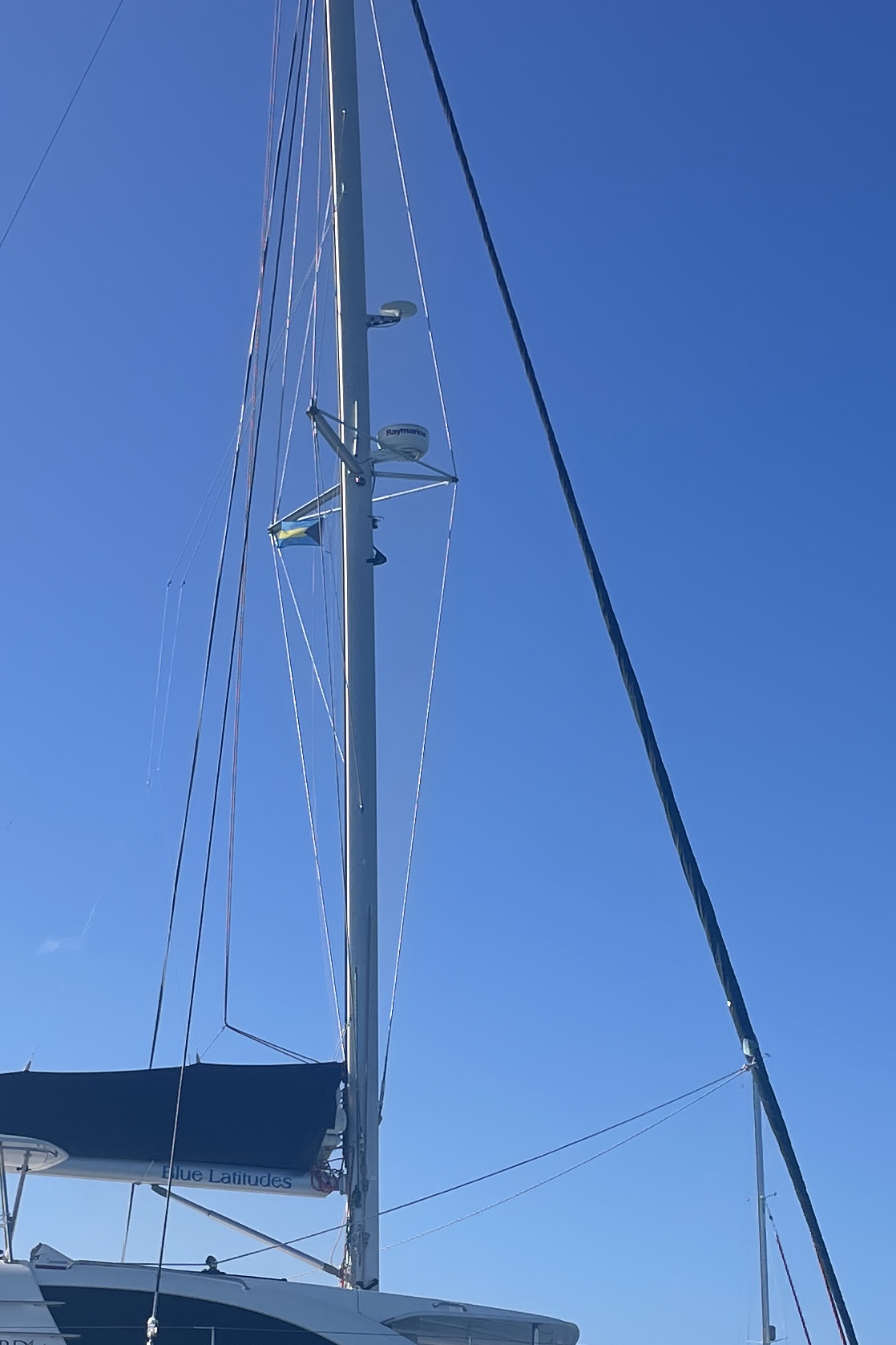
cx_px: 296
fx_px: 2426
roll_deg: -0.8
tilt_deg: +16.6
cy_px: 797
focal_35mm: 65
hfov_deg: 20.8
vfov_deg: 30.9
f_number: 1.6
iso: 32
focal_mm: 4.2
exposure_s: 1/4831
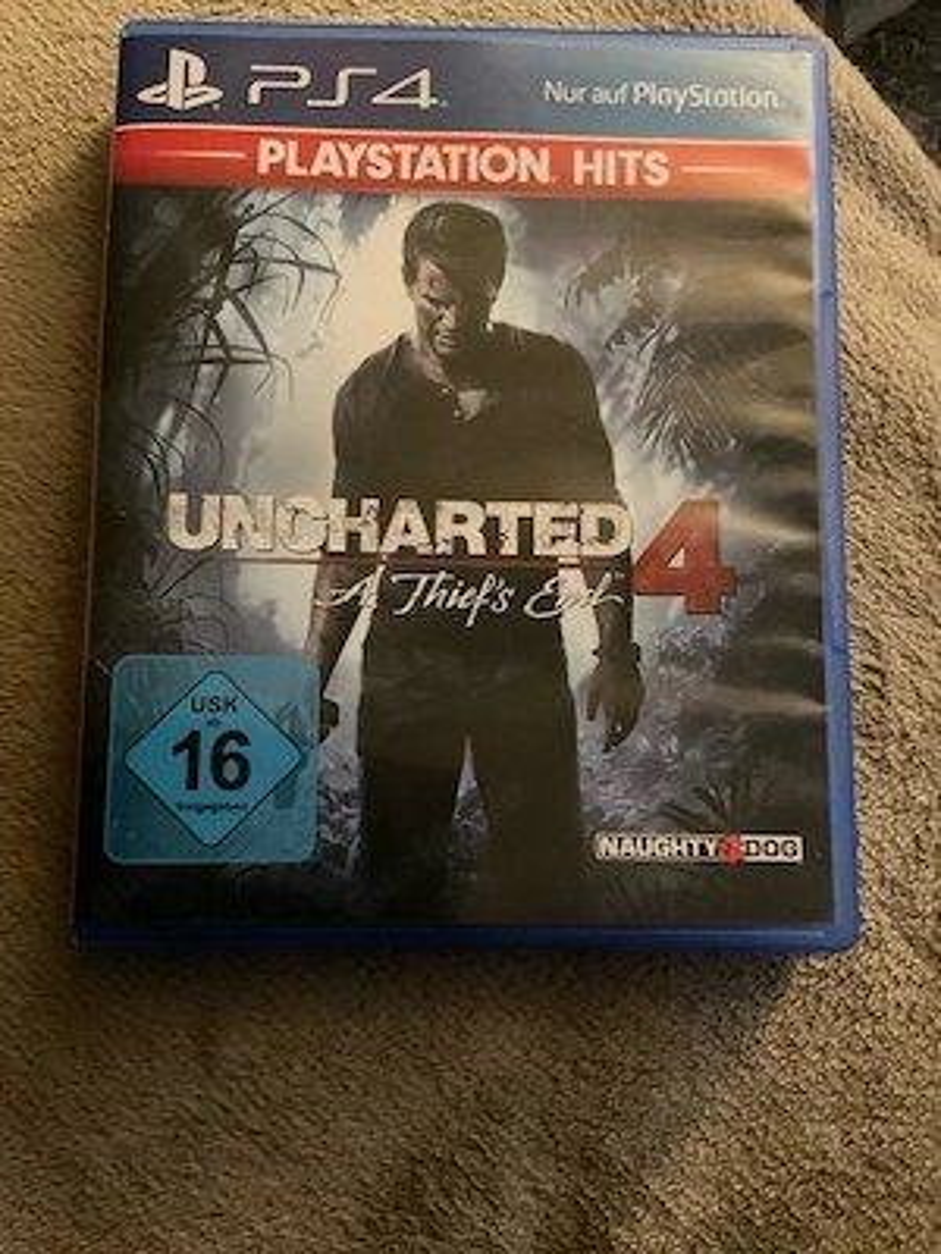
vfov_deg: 61.7
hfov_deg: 48.2
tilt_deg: -81.5
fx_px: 1051
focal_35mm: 29
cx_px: 470
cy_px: 627
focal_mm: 3
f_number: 1.8
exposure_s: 1/20
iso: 500
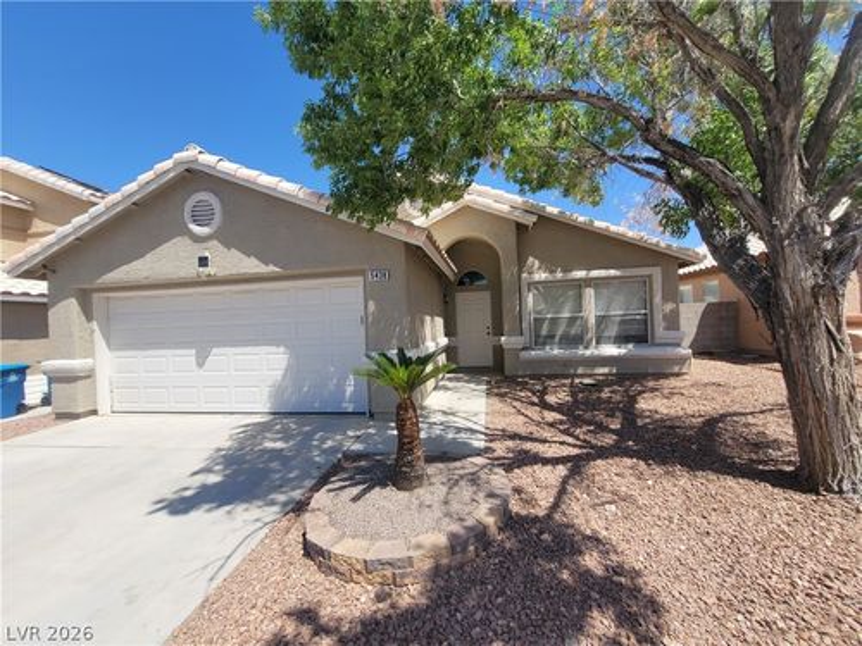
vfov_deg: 89.9
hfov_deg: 106.2
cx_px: 431
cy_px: 323
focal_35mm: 13
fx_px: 324
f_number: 2.2
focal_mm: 1.74
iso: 40
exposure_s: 1/1380
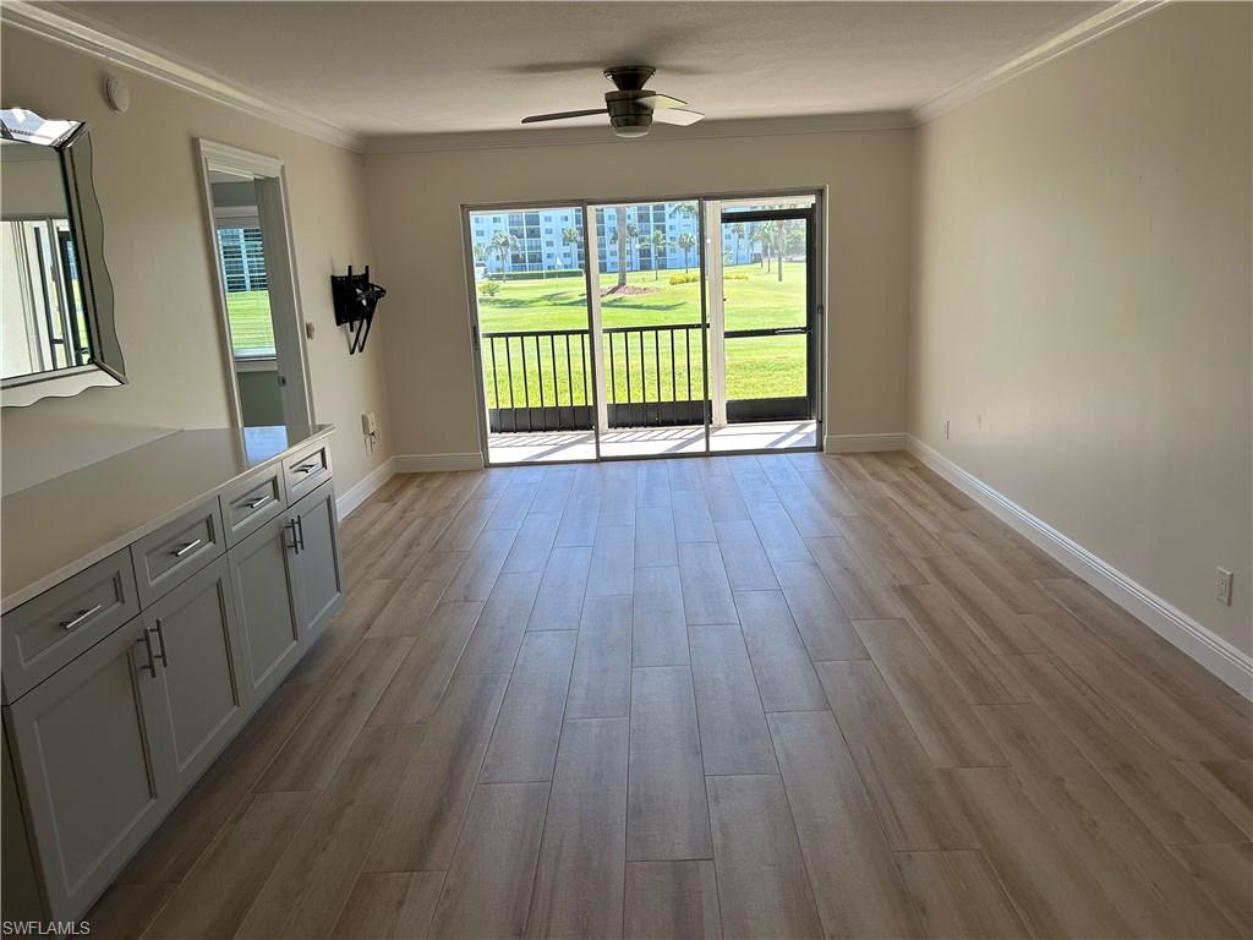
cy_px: 470
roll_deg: +2.9
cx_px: 626
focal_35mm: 26
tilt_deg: -8.5
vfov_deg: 53.1
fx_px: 941
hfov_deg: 67.3
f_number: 1.5
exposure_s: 1/326
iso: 50
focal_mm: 5.7
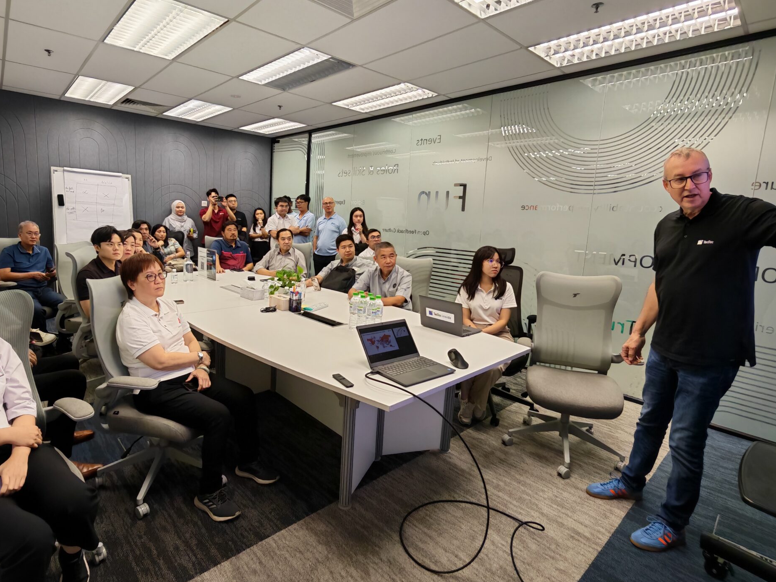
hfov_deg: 87.5
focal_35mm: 18
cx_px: 352
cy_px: 275
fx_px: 404
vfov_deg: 71.5
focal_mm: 1.82
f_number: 2
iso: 125
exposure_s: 1/50
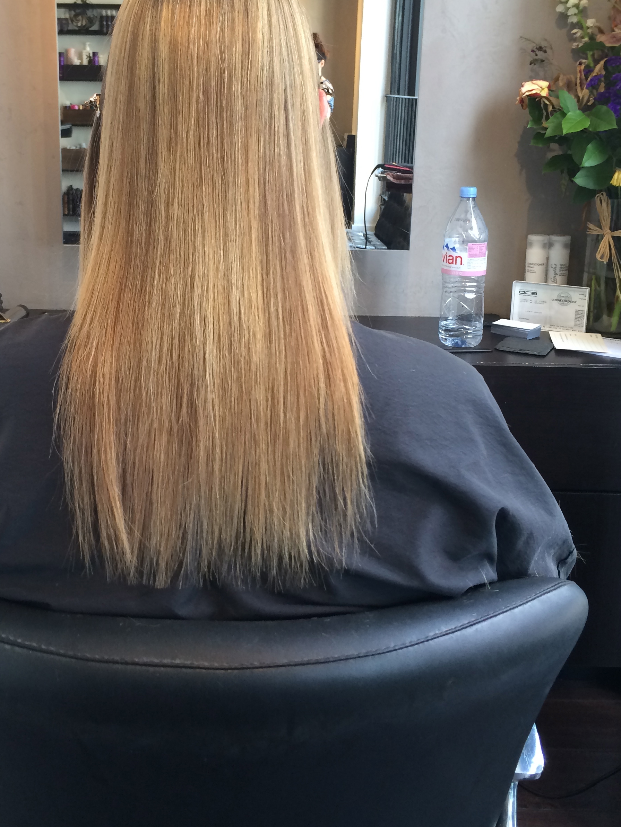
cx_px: 217
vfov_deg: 45.5
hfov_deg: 34.9
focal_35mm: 41
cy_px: 325
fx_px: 981
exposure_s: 1/30
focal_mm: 4.12
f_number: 2.2
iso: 40
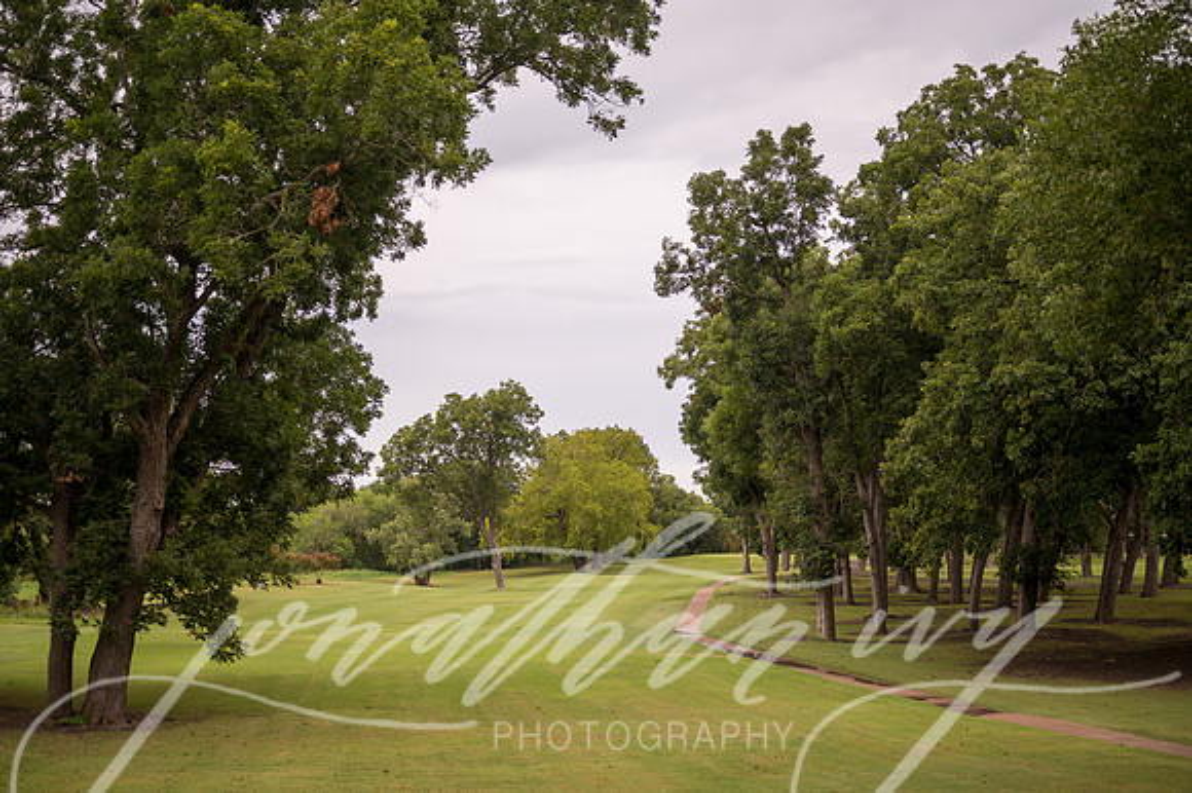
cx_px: 596
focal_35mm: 50
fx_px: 1655
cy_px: 396
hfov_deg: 39.6
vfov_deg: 27.0
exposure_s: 1/2000
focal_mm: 50
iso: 80
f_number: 2
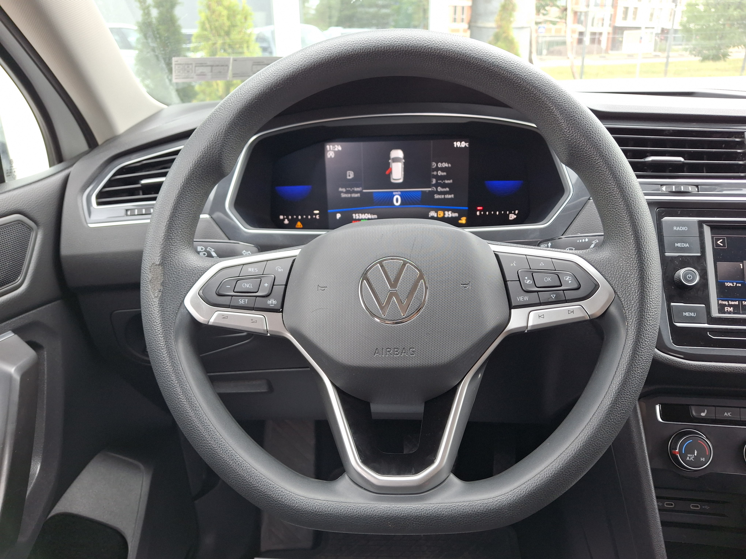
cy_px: 280
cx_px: 373
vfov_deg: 54.9
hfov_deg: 69.4
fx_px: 539
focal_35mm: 25
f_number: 1.8
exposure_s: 1/100
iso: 50
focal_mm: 4.69
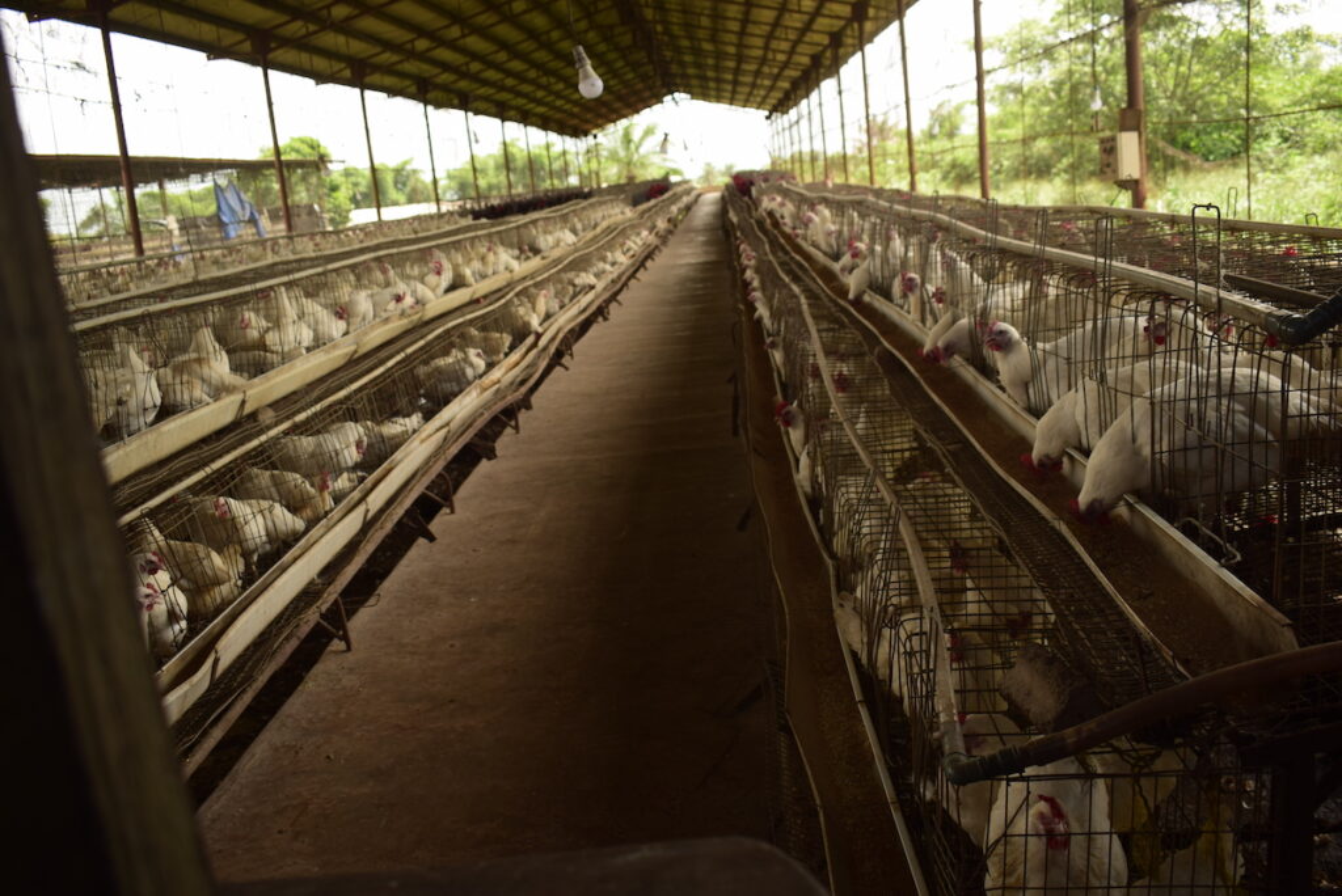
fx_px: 1231
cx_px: 671
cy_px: 448
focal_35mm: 33
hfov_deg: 57.2
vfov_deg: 40.0
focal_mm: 22
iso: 100
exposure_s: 1/100
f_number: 5
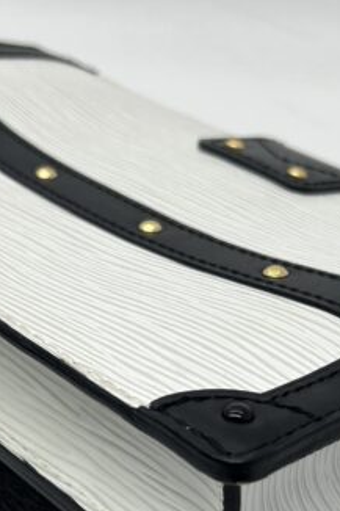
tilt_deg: -39.8
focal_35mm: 85
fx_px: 1205
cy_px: 473
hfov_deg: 16.1
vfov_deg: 23.2
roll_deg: +0.6
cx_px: 186
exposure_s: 1/229
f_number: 1.5
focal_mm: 5.7
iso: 40
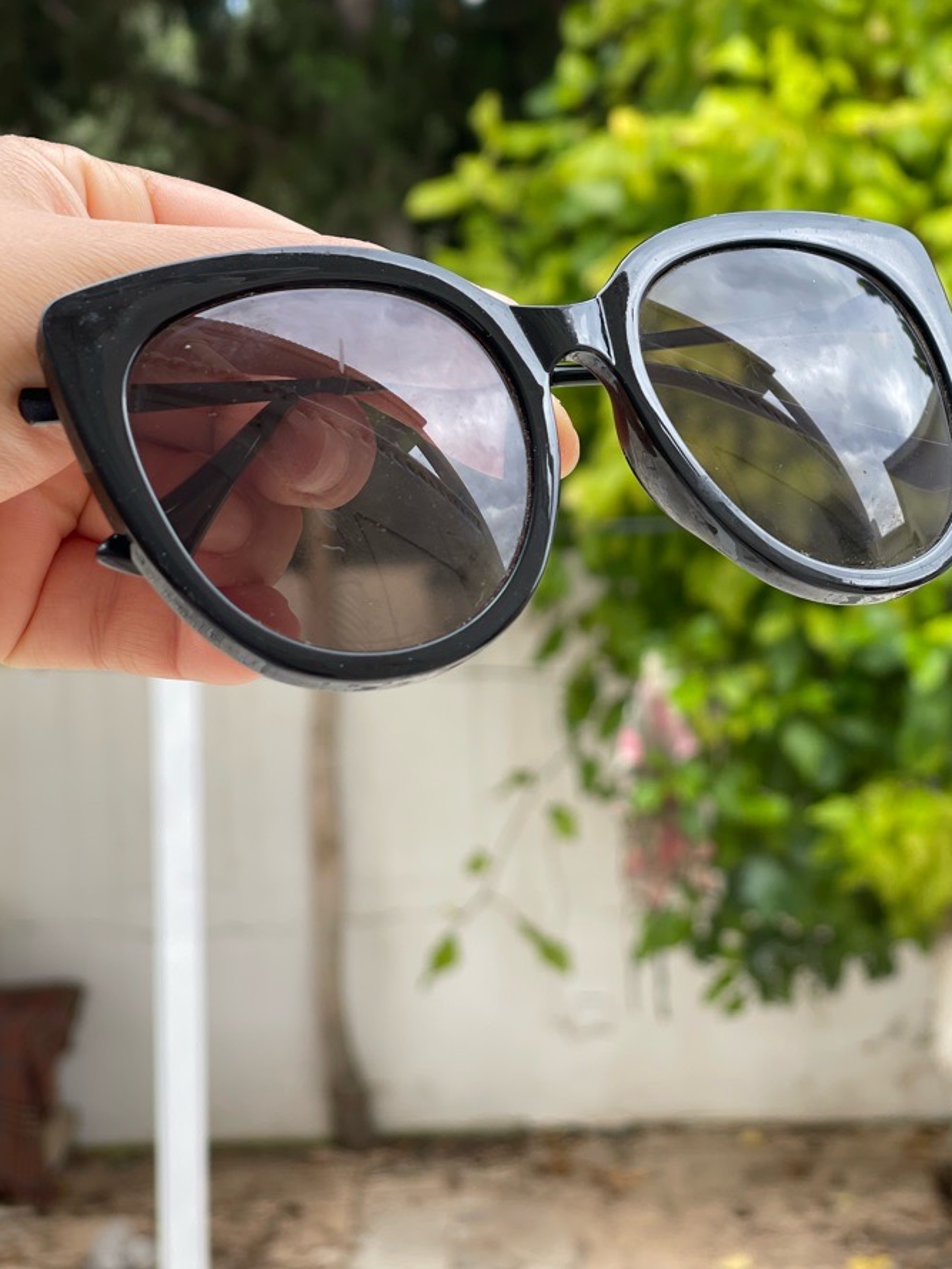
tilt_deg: -7.3
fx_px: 2640
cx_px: 521
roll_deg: +3.2
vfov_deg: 27.0
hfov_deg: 20.4
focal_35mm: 72
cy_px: 557
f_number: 2.2
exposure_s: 1/121
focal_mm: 7.5
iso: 25
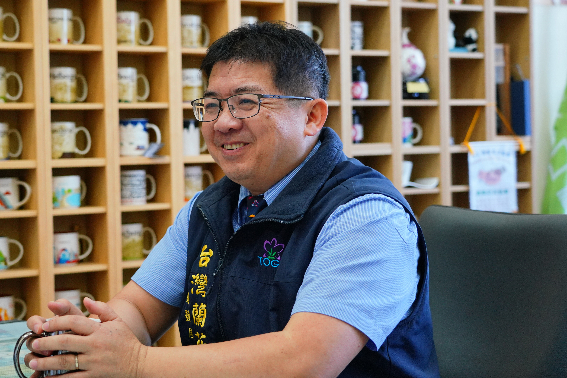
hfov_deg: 29.6
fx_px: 1071
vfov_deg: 20.0
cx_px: 238
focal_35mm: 68
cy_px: 164
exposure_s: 1/200
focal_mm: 50
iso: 2000
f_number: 4
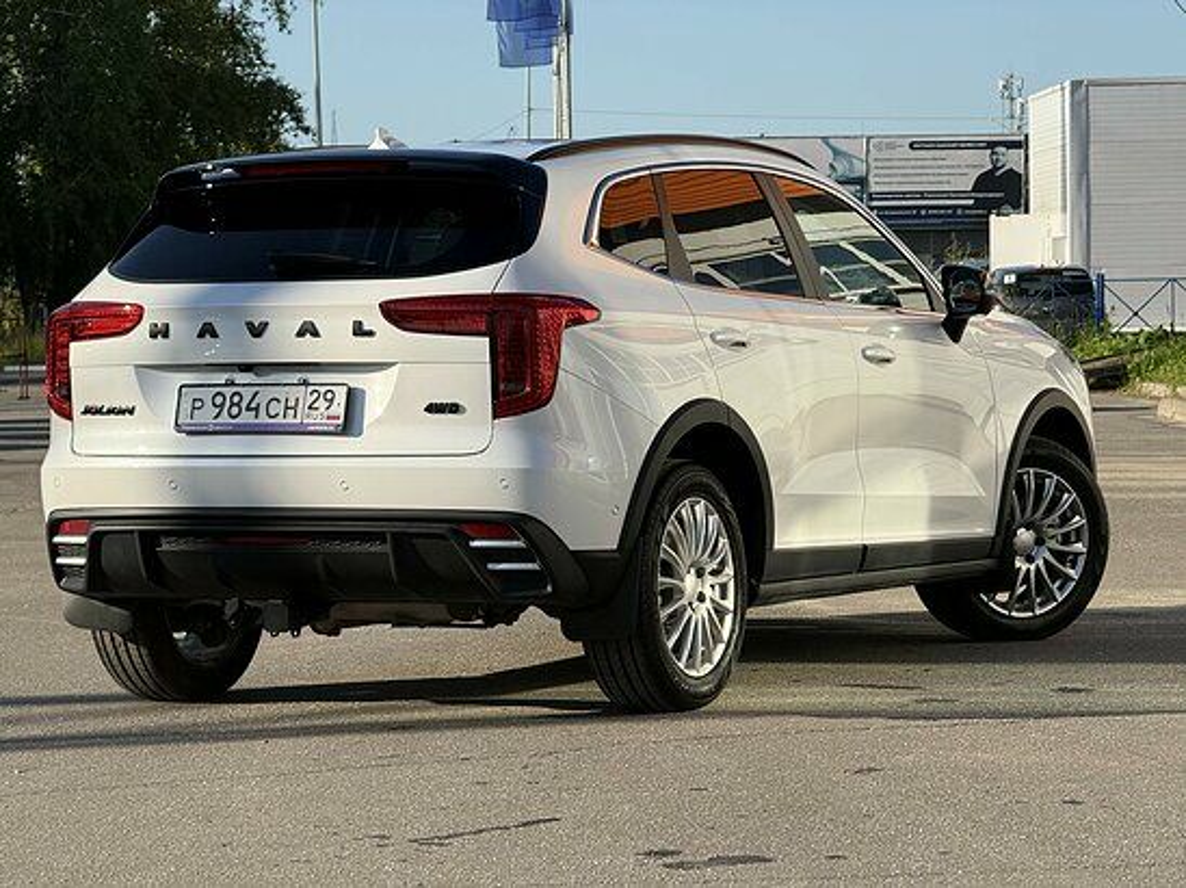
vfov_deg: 12.3
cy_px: 444
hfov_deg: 16.4
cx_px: 593
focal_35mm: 120
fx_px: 4108
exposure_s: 1/1513
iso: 50
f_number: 2.8
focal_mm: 15.66
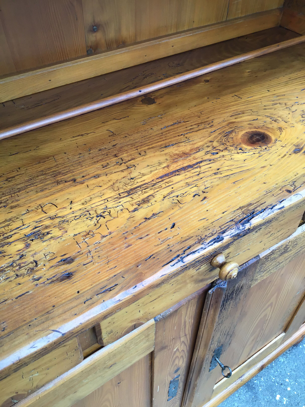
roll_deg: +0.2
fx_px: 364
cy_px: 204
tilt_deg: -42.7
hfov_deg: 45.4
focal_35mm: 31
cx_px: 152
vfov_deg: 58.4
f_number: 2.4
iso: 32
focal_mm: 3.3
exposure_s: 1/100
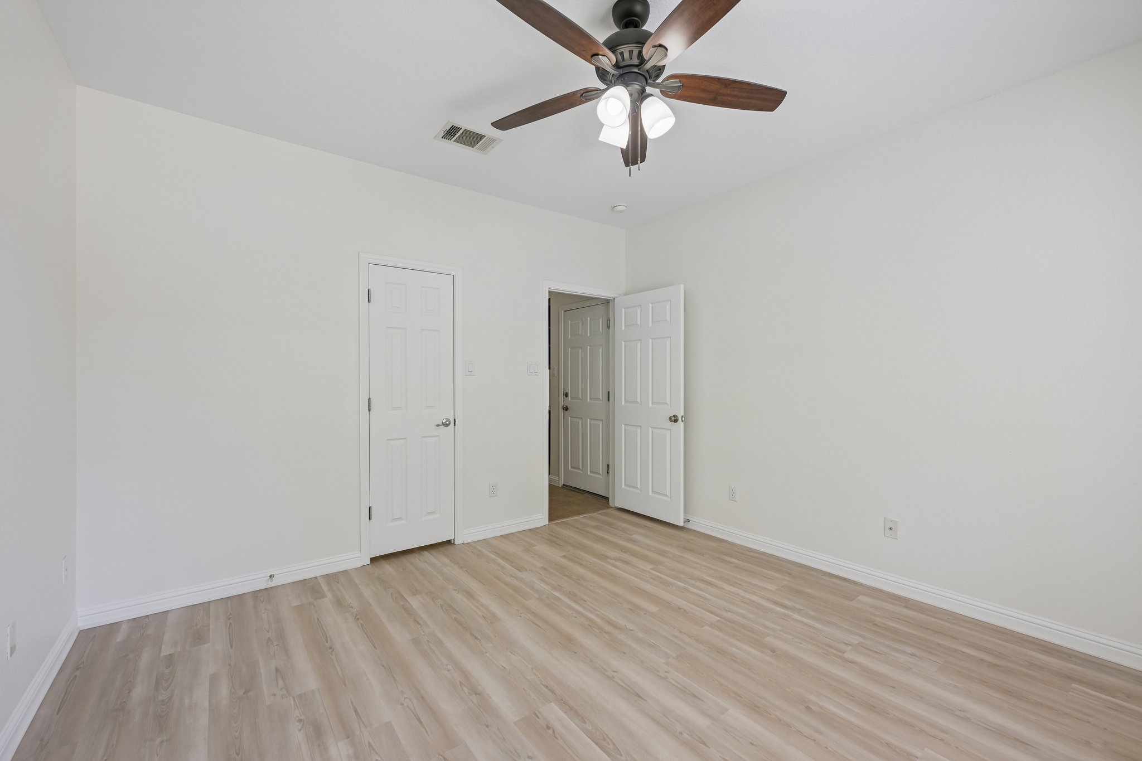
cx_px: 571
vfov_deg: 77.3
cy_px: 380
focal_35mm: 15
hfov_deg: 100.4
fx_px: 476
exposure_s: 1/15
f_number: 6.7
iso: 100
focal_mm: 15
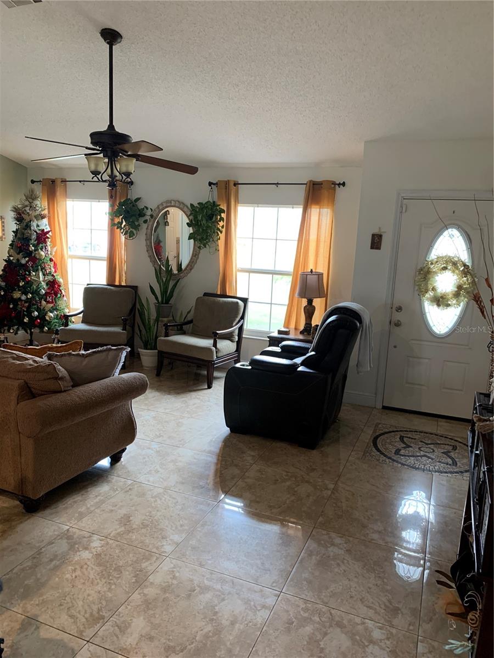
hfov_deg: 53.1
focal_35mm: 26
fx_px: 495
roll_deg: -2.5
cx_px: 247
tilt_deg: -9.8
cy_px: 329
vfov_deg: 67.3
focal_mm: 4.25
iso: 160
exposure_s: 1/60
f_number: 1.8
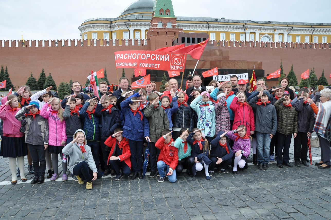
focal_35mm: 27
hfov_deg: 67.4
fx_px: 248
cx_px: 166
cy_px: 110
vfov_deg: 47.8
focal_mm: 18
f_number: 9
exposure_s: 1/80
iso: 200
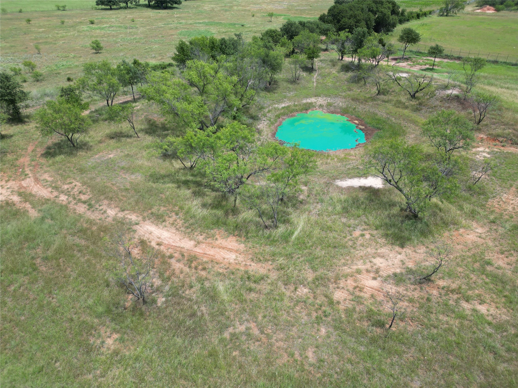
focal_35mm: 24
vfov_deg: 56.8
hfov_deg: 71.6
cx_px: 259
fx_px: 359
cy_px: 194
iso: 100
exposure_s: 1/1500
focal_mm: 6.72
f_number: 1.7
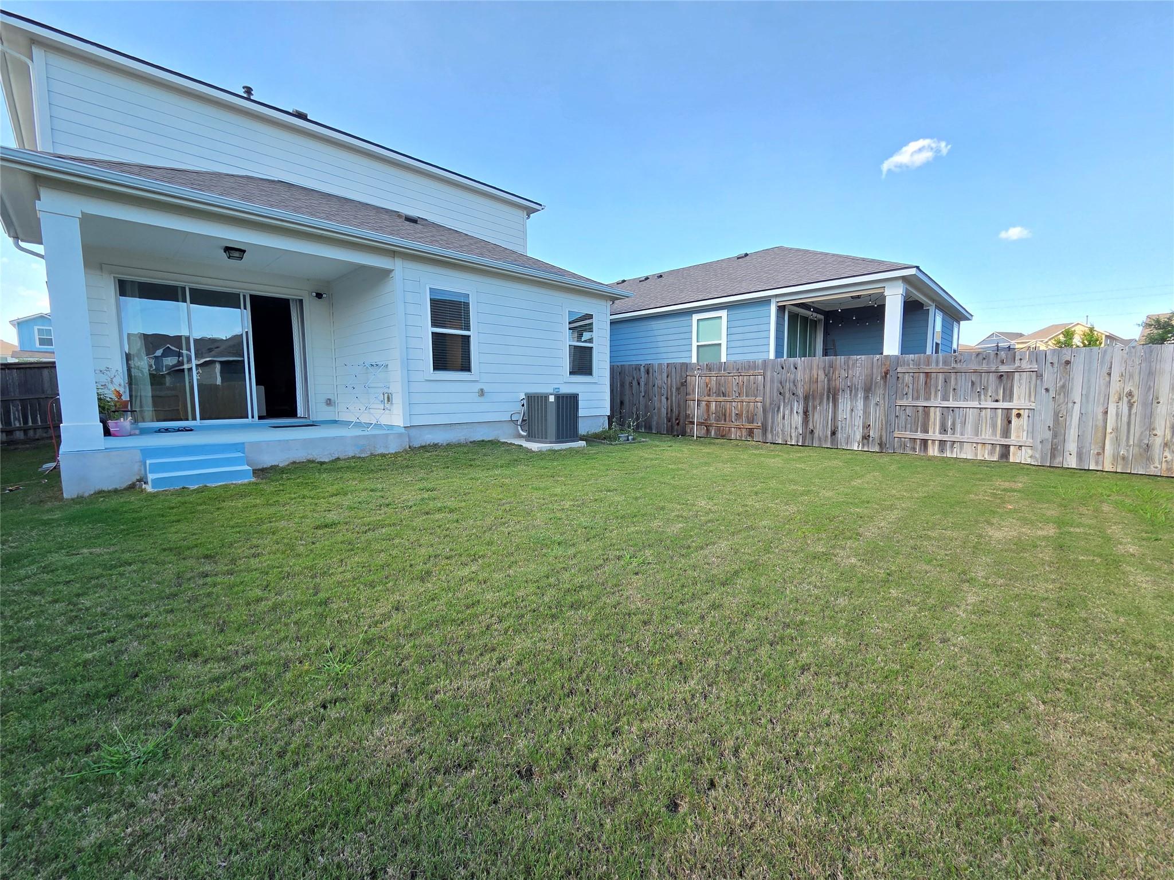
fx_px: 441
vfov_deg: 89.9
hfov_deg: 106.2
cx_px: 587
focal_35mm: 13
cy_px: 440
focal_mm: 2.2
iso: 50
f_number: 2.2
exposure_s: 1/424
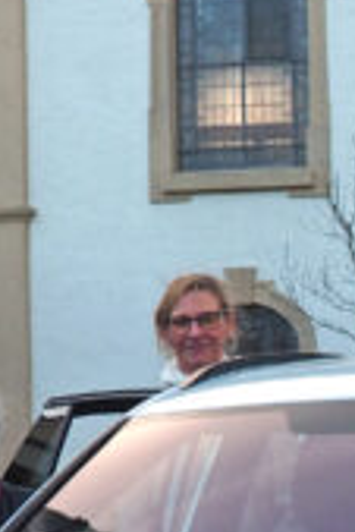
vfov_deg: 9.7
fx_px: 3070
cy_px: 658
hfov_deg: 6.6
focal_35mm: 208
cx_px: 424
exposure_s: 1/125
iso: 200
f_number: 5
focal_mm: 22
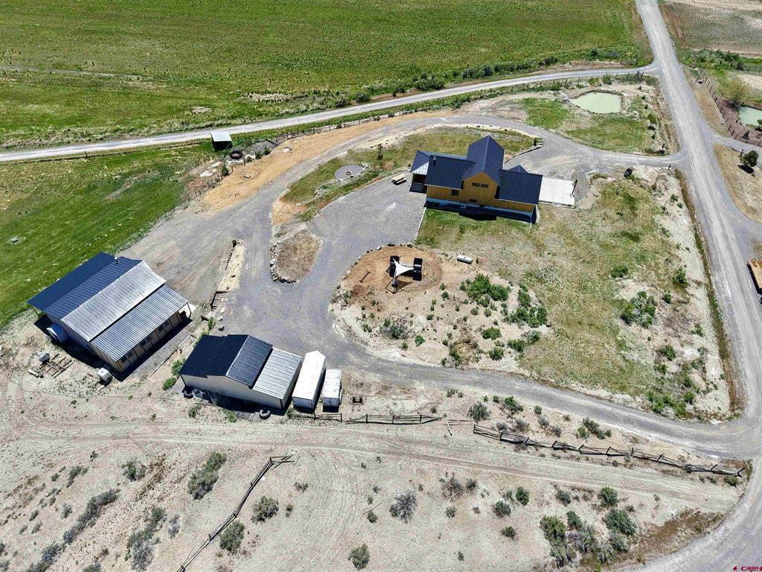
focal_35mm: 24
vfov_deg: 56.8
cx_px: 381
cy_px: 286
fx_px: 528
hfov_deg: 71.6
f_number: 1.8
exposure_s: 1/3200
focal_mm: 8.67
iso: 100
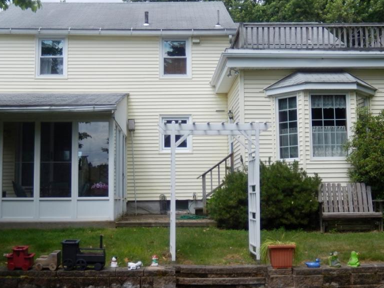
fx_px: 532
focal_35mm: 48
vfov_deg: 30.3
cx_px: 180
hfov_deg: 39.6
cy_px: 154
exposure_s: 1/800
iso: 125
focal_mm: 6.5
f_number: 4
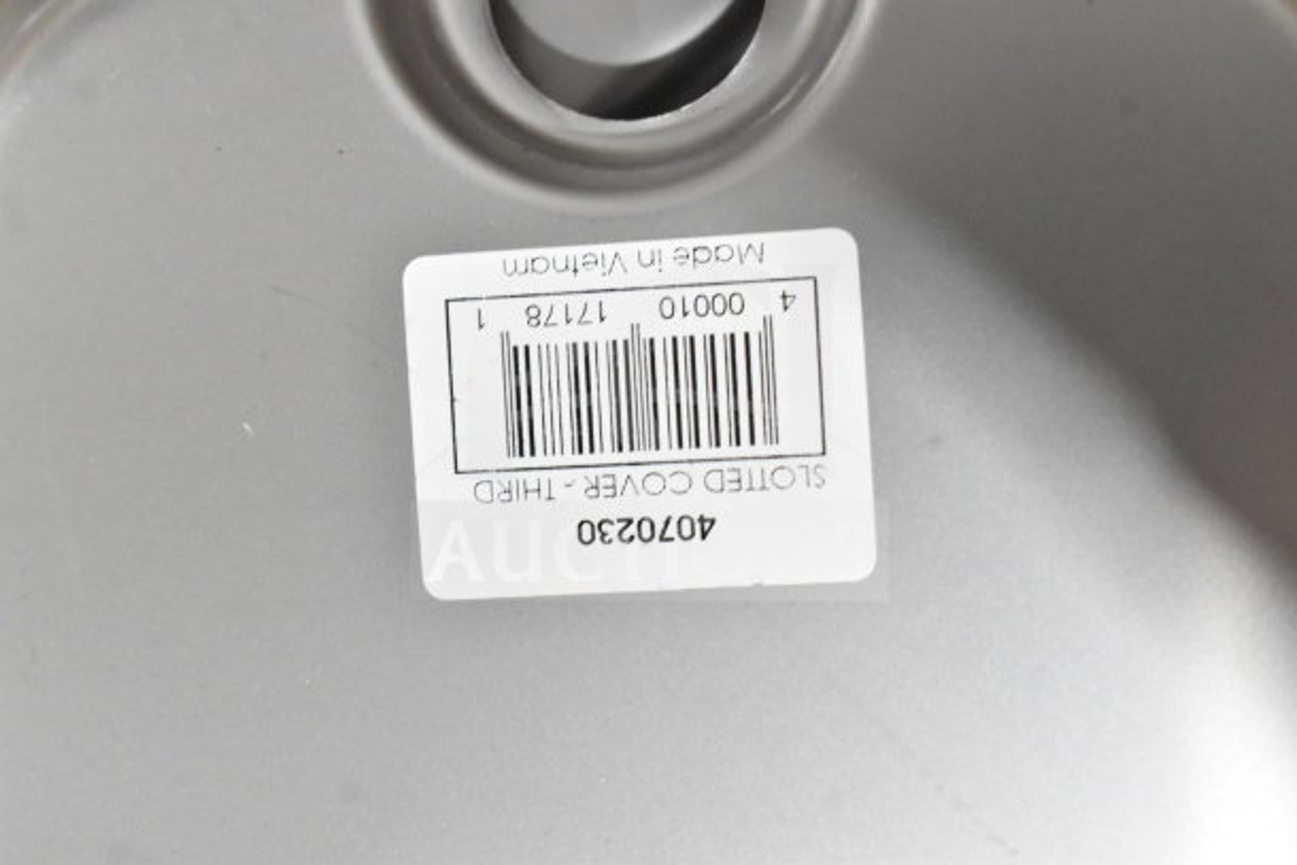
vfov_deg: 22.6
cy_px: 432
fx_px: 2162
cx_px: 648
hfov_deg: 33.4
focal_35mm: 60
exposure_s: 1/250
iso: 6400
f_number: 8
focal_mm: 40
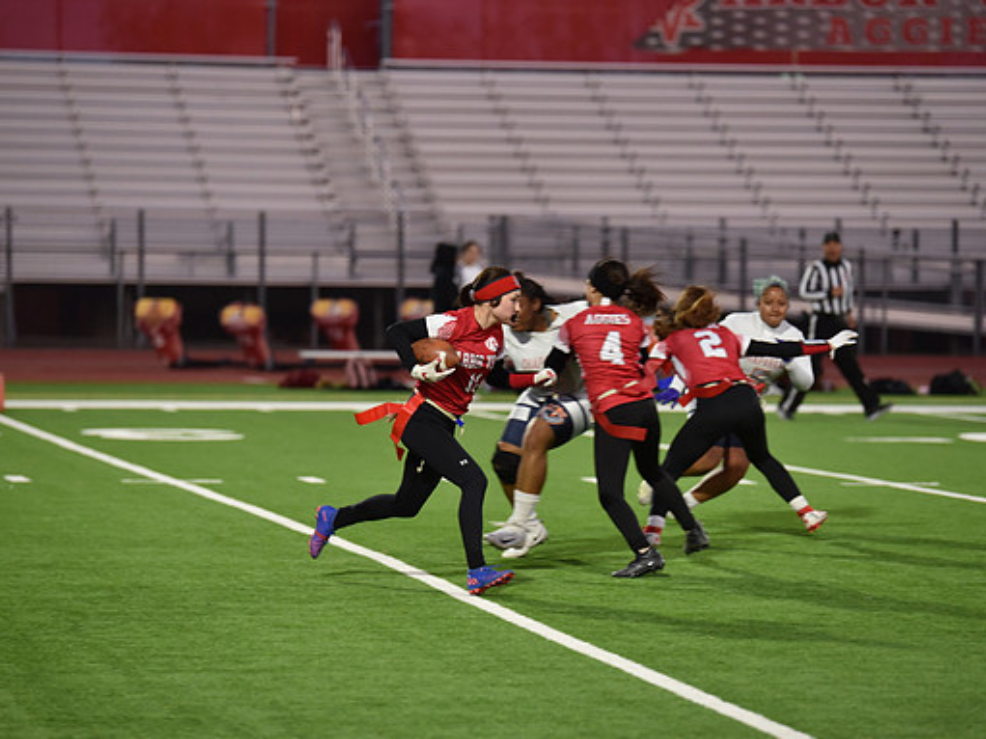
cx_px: 477
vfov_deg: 8.2
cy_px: 371
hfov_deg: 11.0
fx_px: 5126
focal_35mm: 180
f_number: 2.8
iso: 1600
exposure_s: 1/500
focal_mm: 165
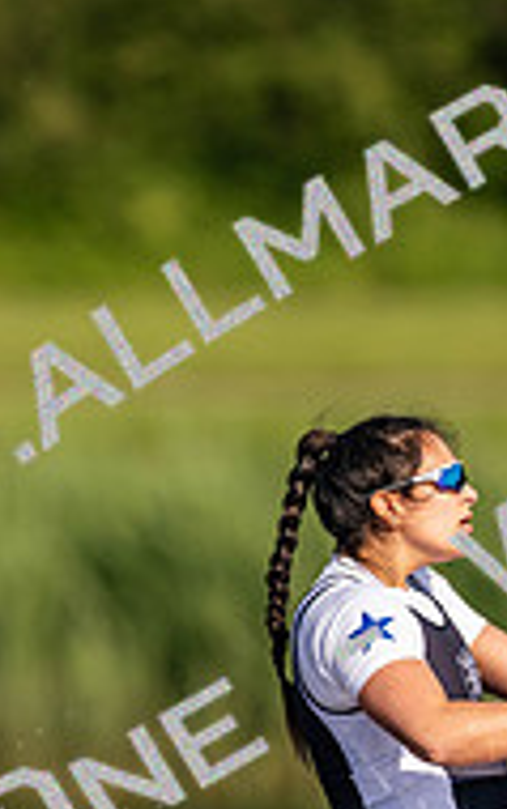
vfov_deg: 1.1
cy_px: 666
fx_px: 41125
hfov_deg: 0.7
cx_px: 141
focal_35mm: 1863
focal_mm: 600
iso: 280
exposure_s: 1/2500
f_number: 4
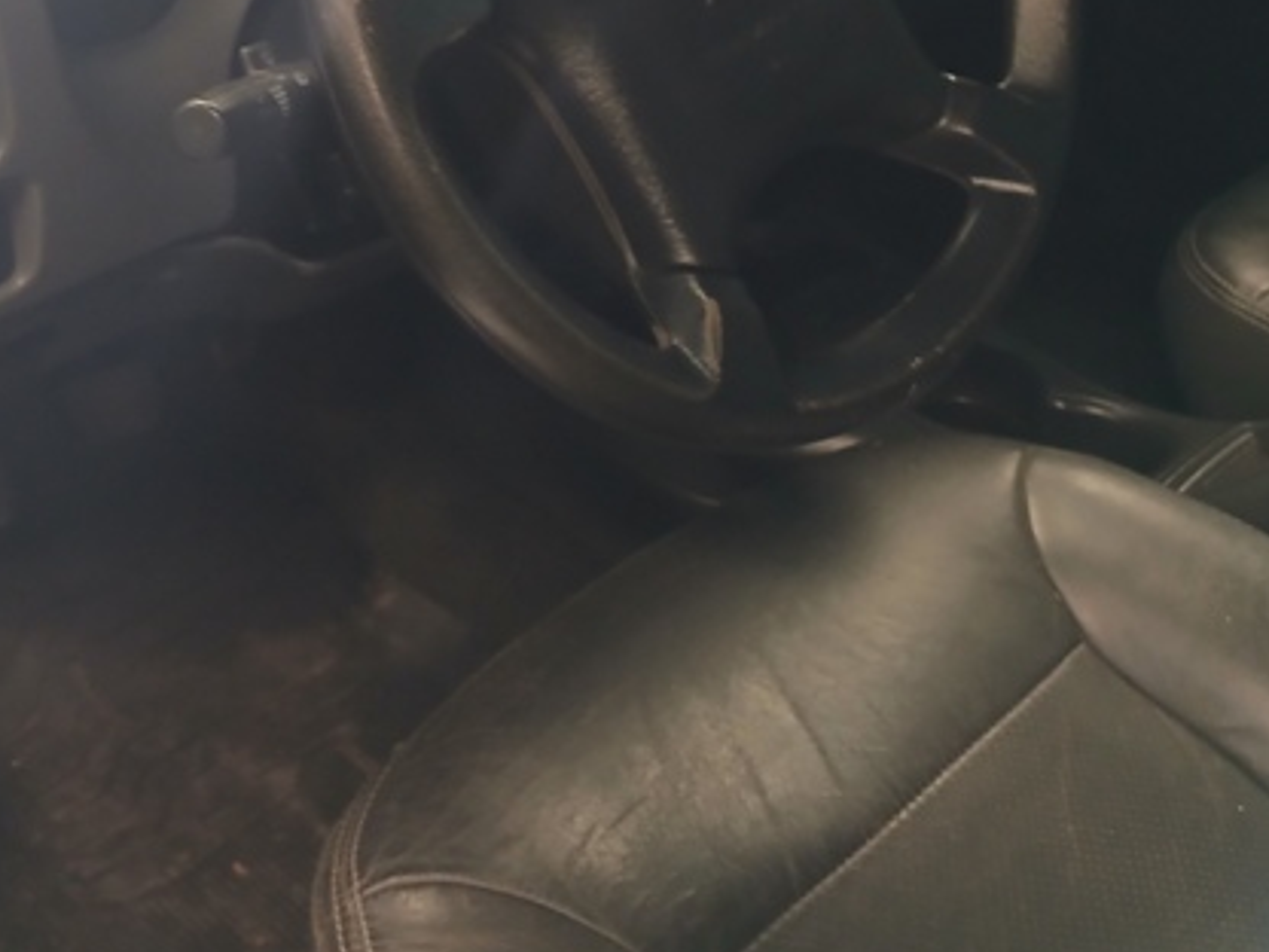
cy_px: 153
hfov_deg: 38.2
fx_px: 1833
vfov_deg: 28.3
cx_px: 622
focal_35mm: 50
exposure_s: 1/24
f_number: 1.8
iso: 400
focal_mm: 3.98
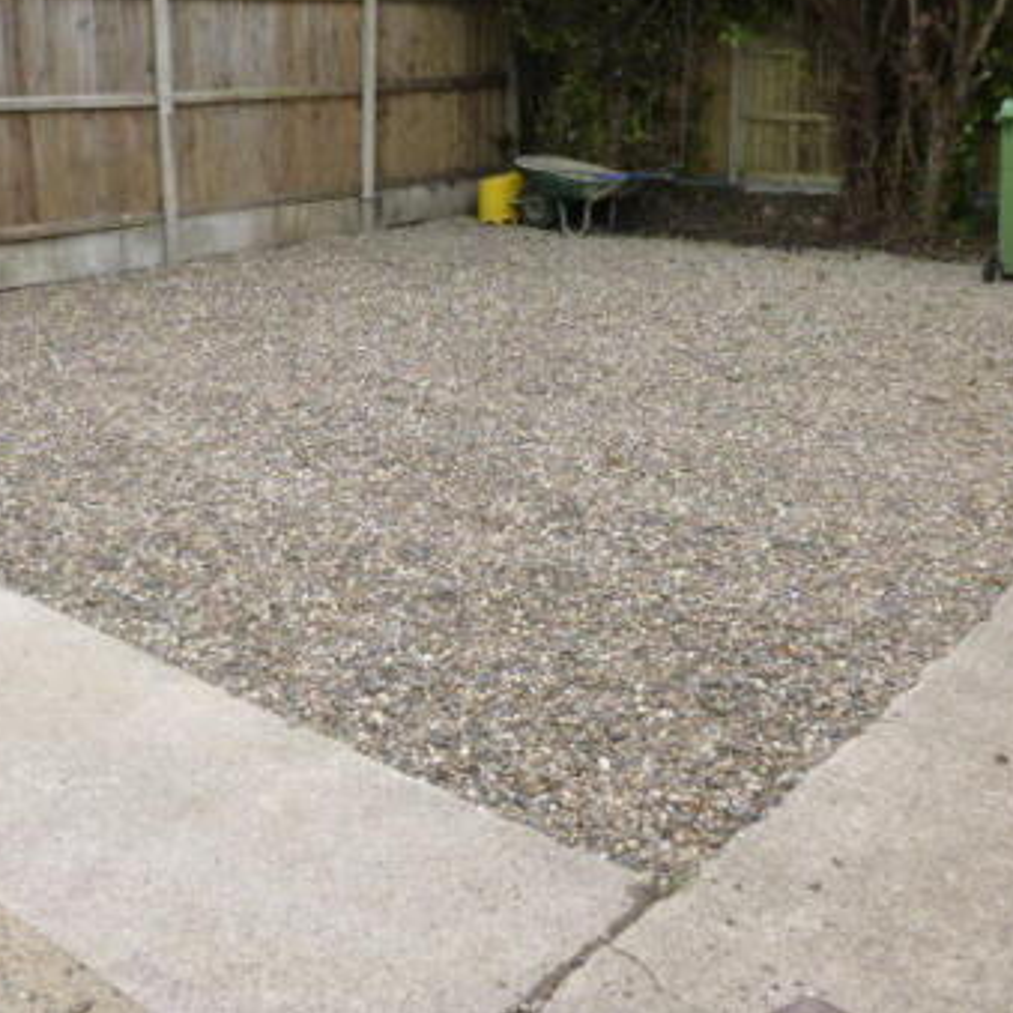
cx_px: 441
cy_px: 366
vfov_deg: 43.4
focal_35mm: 38
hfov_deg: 43.8
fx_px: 1258
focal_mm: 4.5
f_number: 3.1
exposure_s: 1/125
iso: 160
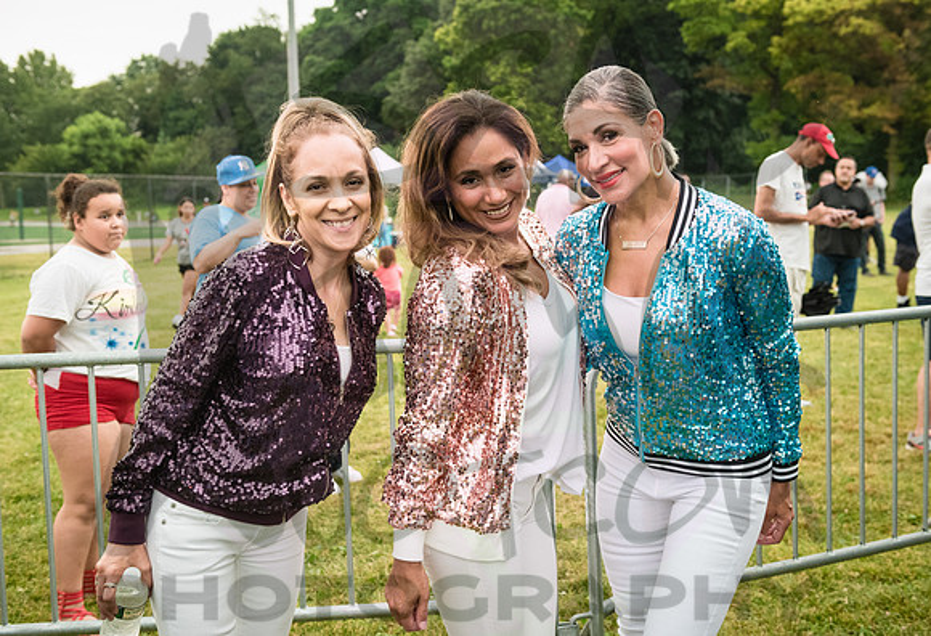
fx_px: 1097
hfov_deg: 46.0
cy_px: 307
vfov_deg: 32.3
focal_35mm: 42
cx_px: 493
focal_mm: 40
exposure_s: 1/200
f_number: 5
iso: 3200
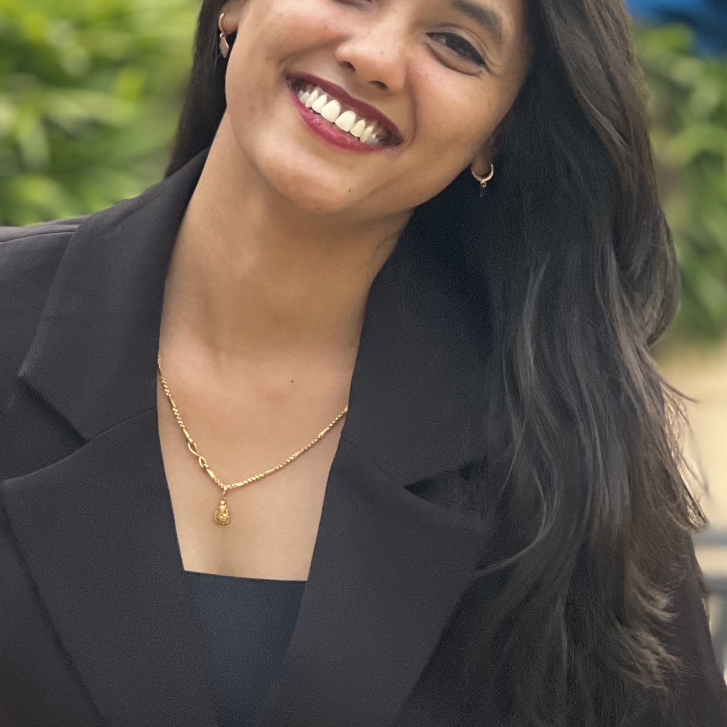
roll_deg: +4.5
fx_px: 4016
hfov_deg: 10.3
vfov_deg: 10.3
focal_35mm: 169
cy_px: 442
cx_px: 264
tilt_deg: -7.7
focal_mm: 9
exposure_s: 1/121
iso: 160
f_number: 2.8
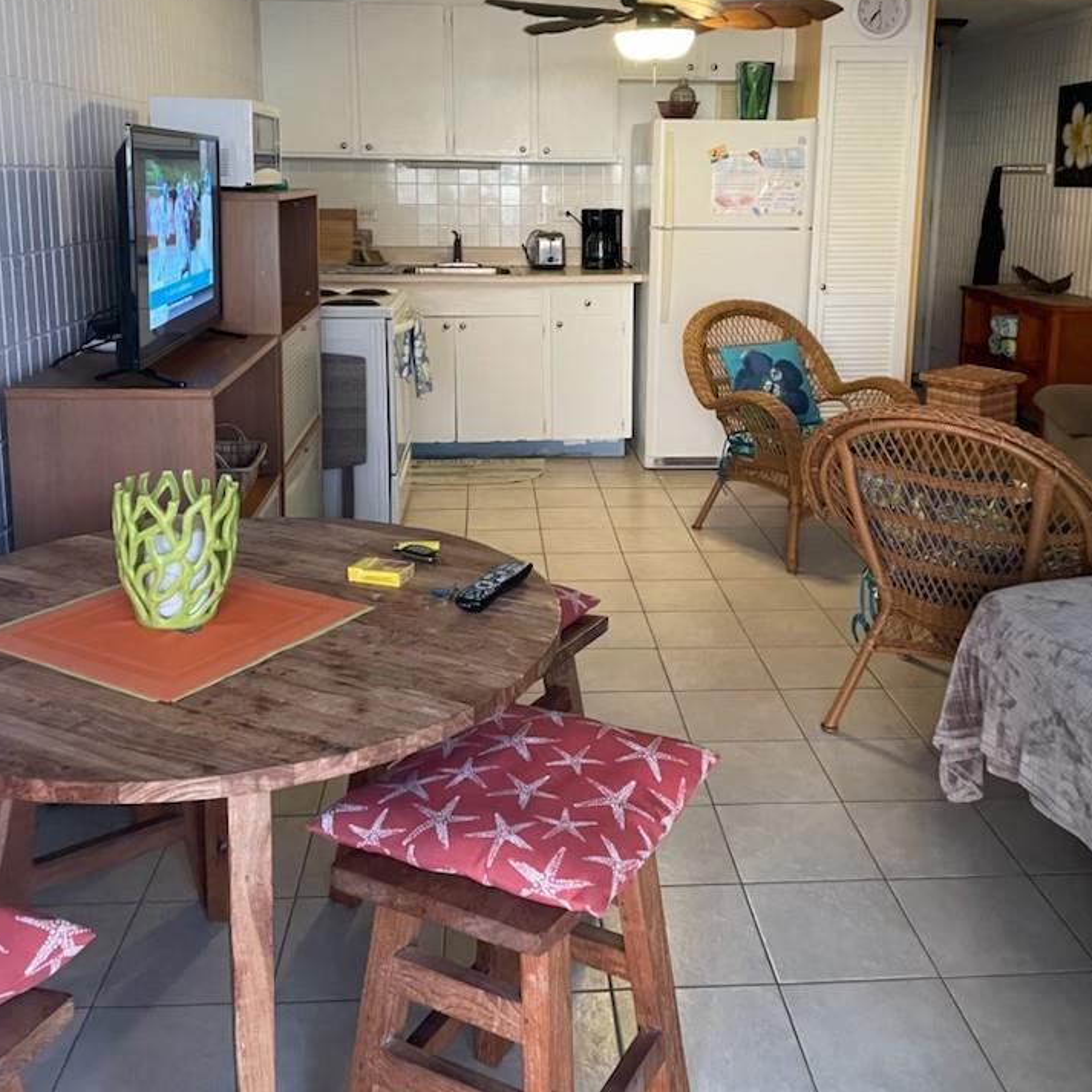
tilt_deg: -9.3
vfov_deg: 49.1
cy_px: 394
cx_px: 564
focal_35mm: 33
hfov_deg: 49.7
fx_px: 1178
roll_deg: +0.7
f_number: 1.6
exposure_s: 1/60
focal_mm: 4.2
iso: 400
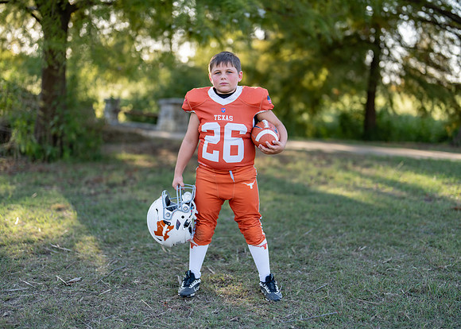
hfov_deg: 37.2
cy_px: 164
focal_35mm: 52
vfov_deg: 27.0
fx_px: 686
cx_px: 230
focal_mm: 50
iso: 100
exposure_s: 1/1250
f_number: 1.2
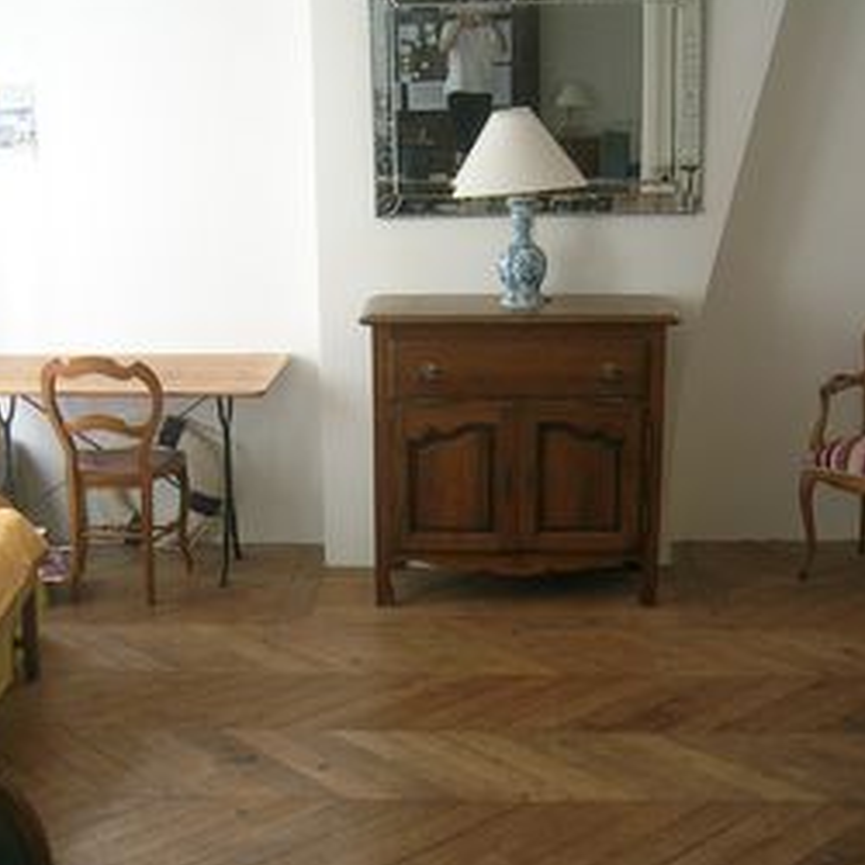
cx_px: 408
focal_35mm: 56
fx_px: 1583
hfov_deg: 30.6
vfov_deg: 30.4
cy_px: 566
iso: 50
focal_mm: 5.4
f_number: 2.8
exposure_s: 1/30.4
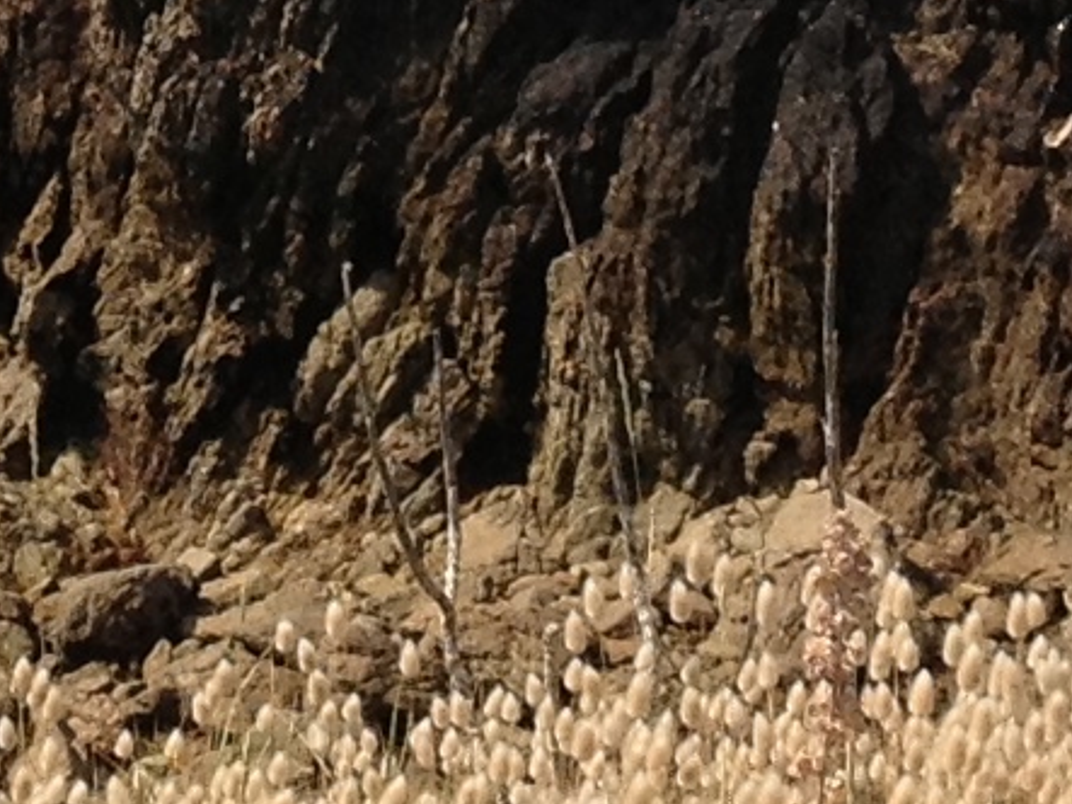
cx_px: -259
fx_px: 7988
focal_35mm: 258
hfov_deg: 7.6
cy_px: -1129
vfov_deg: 5.6
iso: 50
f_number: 2.4
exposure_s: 1/1672
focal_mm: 4.28
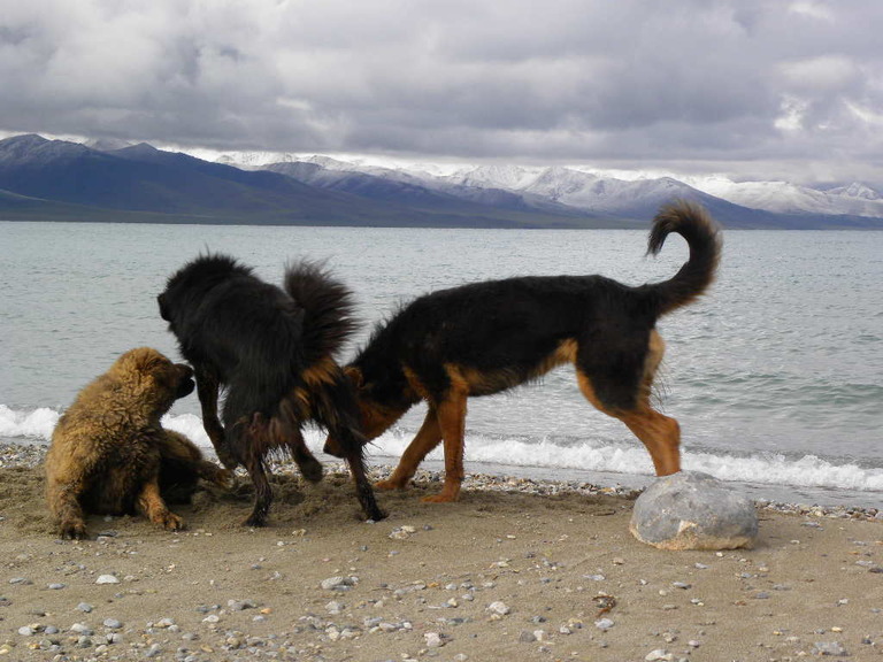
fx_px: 2168
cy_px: 331
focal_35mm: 85
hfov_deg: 23.0
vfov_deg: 17.4
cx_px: 442
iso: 64
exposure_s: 1/236
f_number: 5
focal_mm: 15.1
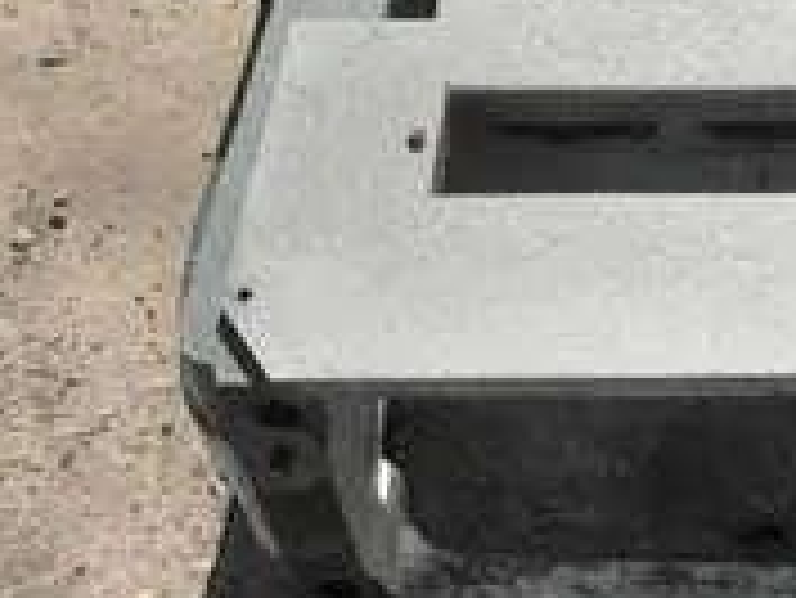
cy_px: 0
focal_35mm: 79
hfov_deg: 23.9
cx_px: 738
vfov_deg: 18.2
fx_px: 1818
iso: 64
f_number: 9.1
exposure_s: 1/250
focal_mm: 6.1
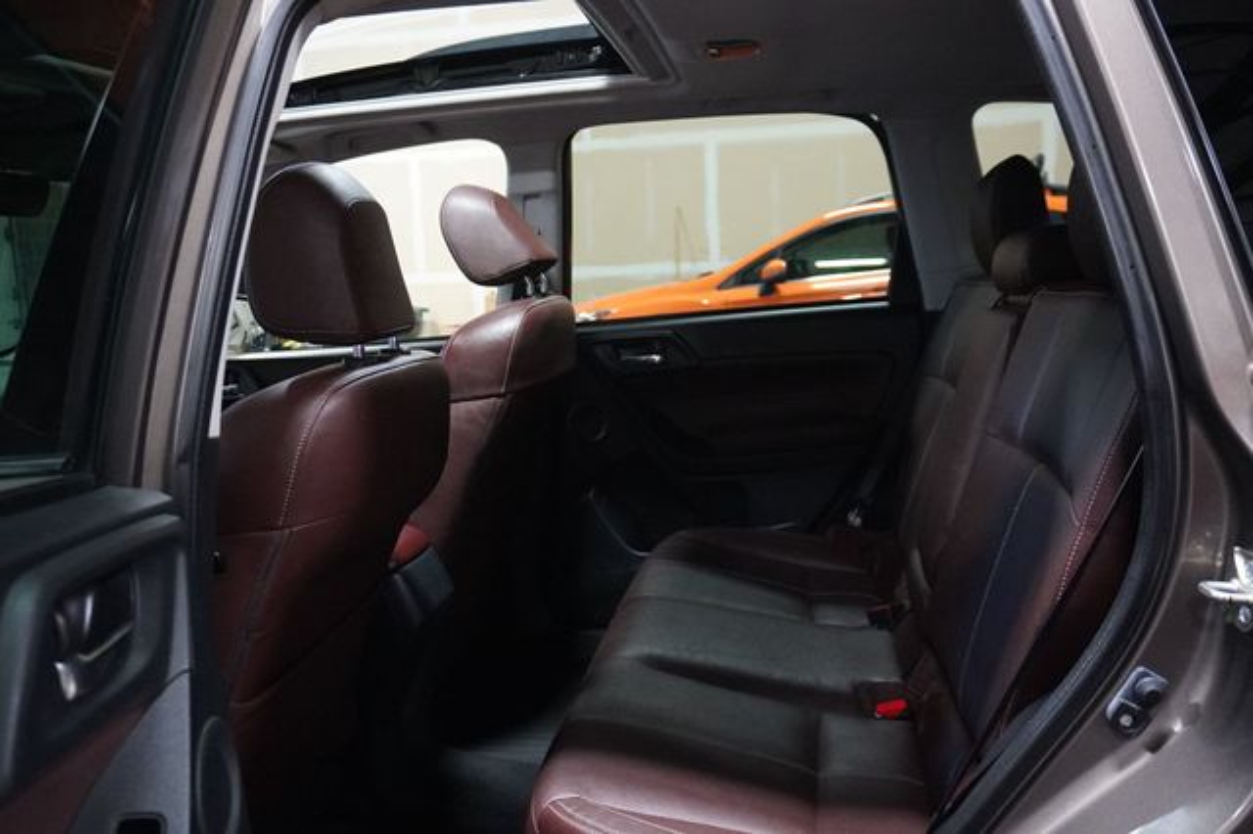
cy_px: 417
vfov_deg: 43.6
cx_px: 626
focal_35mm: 30
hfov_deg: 62.0
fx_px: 1044
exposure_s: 1/100
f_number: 4
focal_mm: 20
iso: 6400
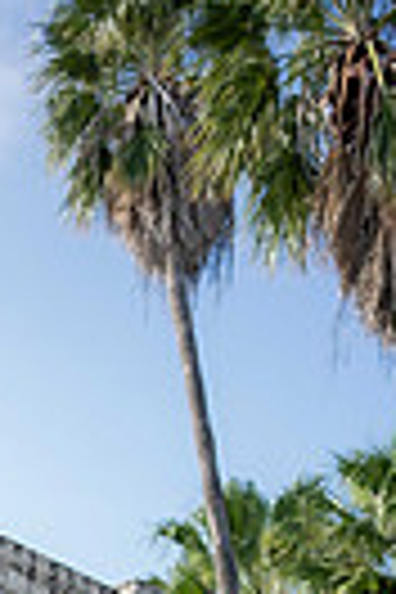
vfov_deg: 22.0
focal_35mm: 68
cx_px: -99
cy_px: 990
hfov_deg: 18.8
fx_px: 1122
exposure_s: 1/800
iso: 125
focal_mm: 20
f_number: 2.8
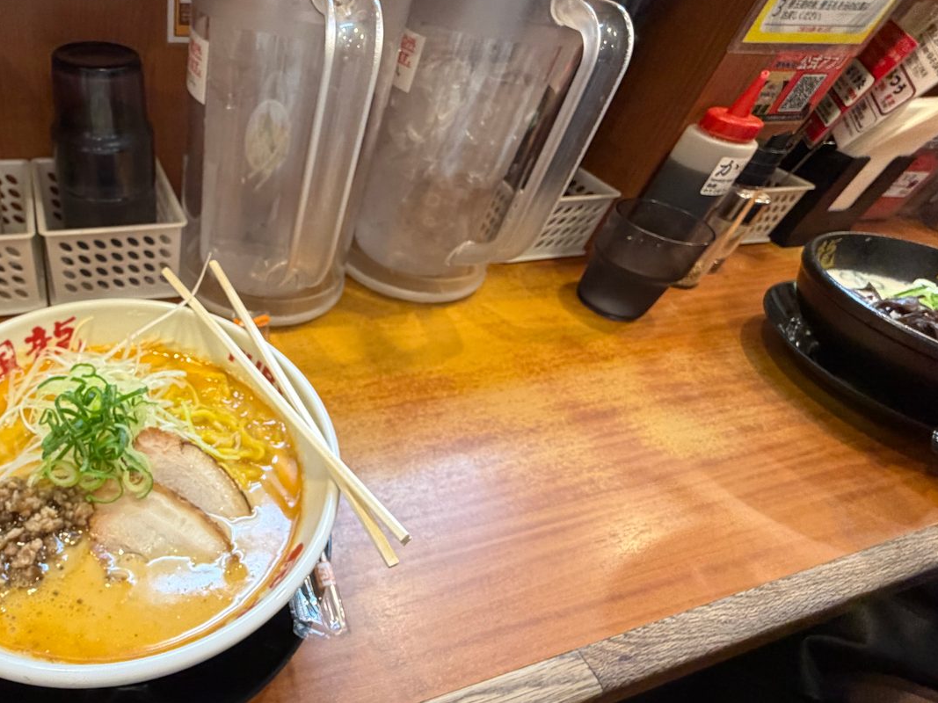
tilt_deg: -43.0
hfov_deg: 73.6
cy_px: 373
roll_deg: -6.7
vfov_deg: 63.4
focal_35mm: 21
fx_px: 569
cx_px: 237
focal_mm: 2.22
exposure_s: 1/100
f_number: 2.2
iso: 250
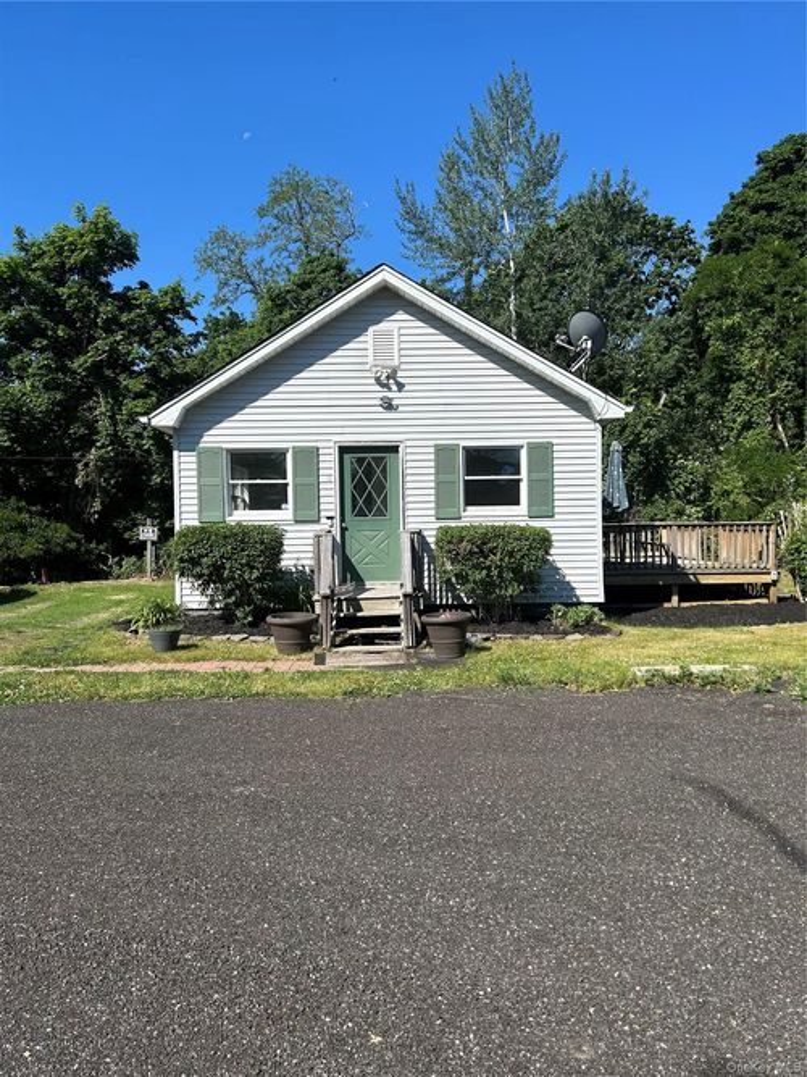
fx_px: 808
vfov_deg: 67.3
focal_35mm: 26
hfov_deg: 53.0
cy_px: 538
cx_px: 404
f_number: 1.5
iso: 50
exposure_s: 1/4630
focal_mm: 5.7
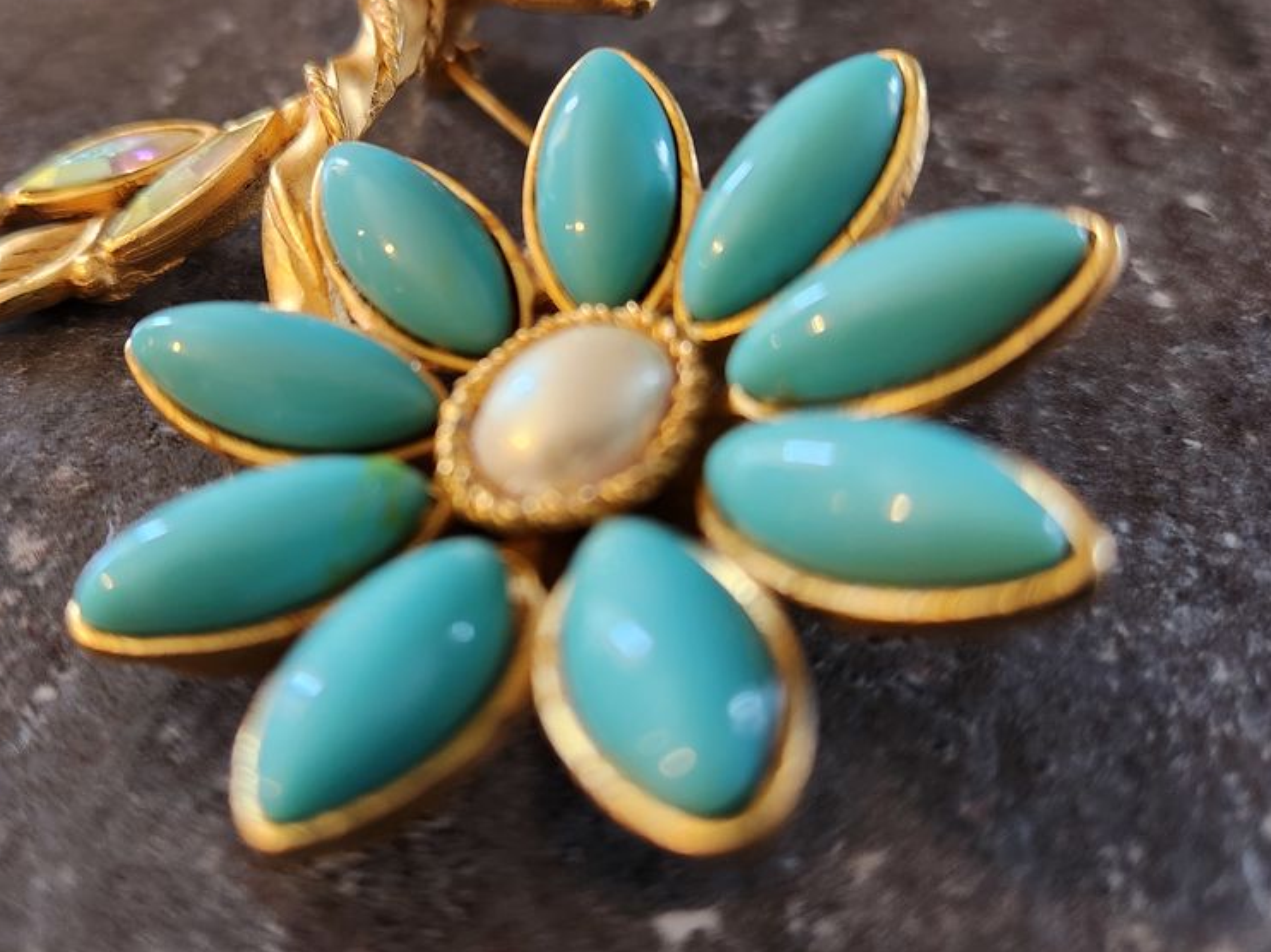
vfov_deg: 45.1
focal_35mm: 31
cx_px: 473
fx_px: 1138
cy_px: 368
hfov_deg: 57.6
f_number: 1.8
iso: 500
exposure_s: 1/33.3
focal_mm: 5.4
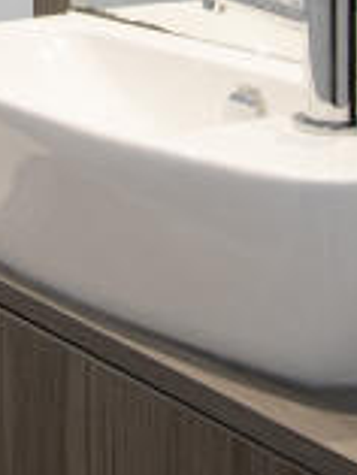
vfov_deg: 18.3
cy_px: -260
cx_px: -160
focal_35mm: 94
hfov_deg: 14.8
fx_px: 1291
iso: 320
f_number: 9
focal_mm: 10
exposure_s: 1/5
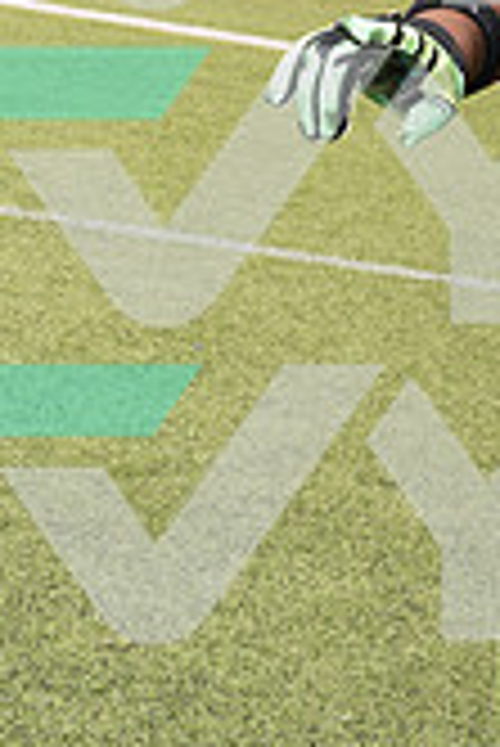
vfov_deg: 21.9
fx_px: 1913
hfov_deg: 14.4
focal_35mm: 92
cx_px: 604
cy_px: 189
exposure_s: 1/250
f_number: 11
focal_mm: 34
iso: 160
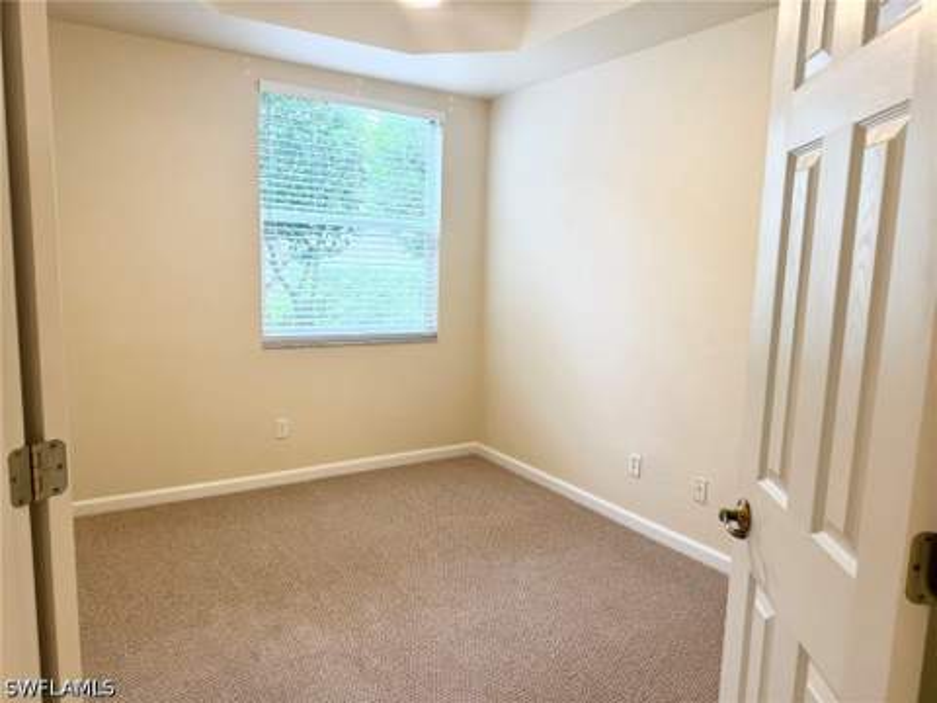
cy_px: 352
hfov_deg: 71.6
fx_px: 650
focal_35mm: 24
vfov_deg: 56.8
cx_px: 468
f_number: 1.78
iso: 100
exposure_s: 1/60
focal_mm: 6.76
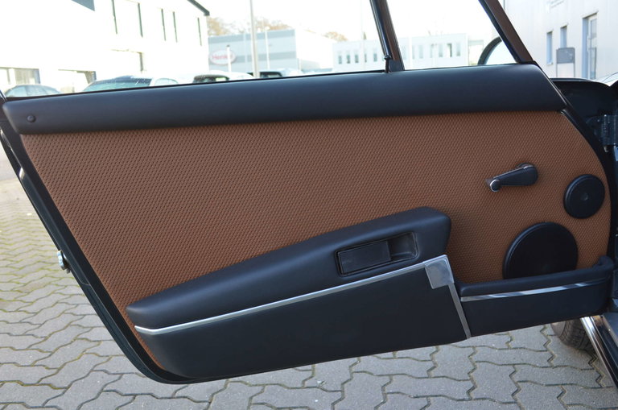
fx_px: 617
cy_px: 205
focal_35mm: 36
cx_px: 309
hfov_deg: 53.2
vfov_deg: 36.7
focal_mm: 24
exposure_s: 1/125
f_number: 5.6
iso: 400
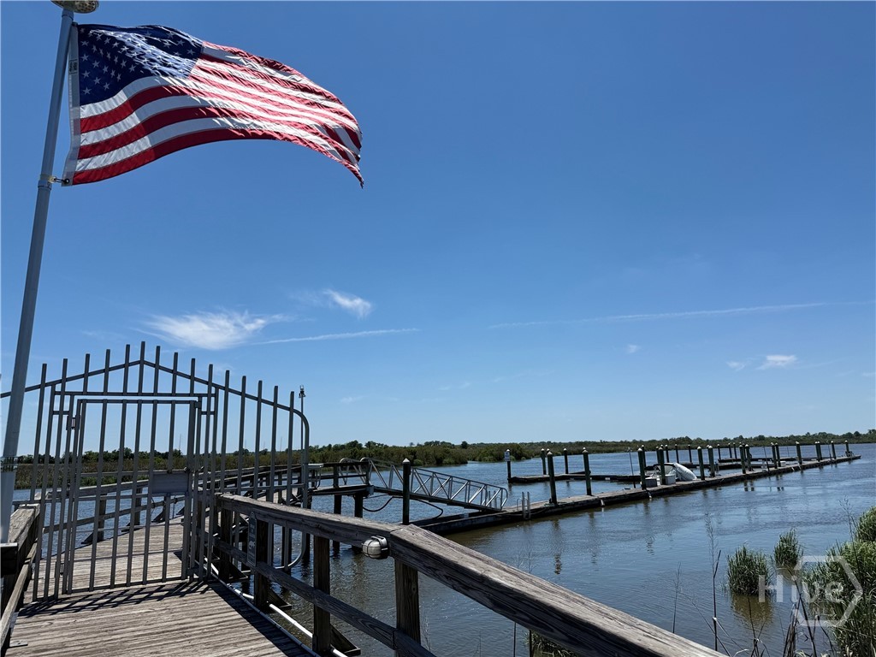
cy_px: 328
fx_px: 607
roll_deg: +1.8
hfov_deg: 71.6
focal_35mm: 24
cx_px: 438
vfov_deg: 56.8
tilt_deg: +11.4
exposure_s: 1/9091
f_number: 1.78
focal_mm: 6.76
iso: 80
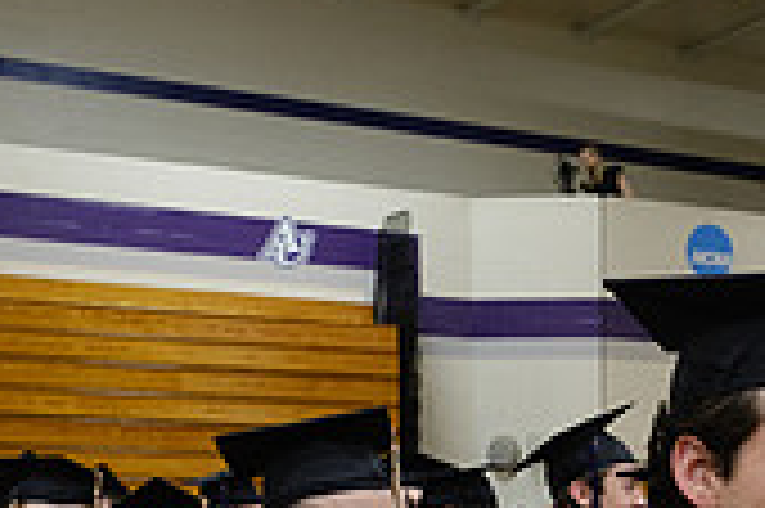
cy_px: 807
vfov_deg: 15.1
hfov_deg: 23.7
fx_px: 1741
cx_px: 778
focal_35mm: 82
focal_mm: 16
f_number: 3.2
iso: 1250
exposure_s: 1/100
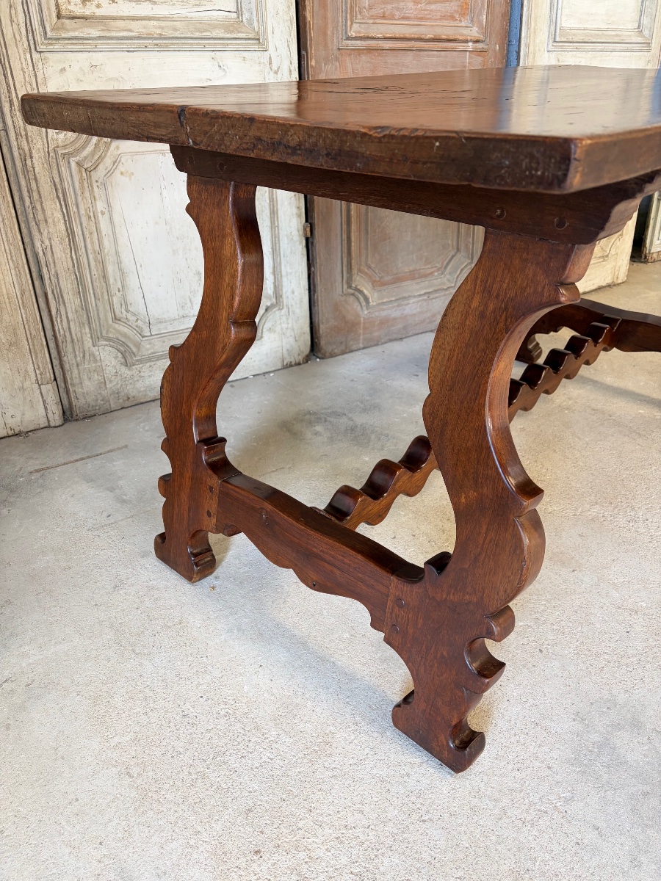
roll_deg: -0.6
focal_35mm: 26
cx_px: 330
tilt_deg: -30.9
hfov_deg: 53.1
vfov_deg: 67.3
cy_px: 440
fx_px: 662
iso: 125
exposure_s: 1/50
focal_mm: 5.96
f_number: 1.6
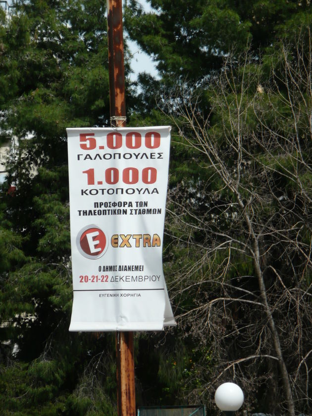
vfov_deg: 7.1
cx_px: 156
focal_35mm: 280
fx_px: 3365
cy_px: 208
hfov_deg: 5.3
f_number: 4.9
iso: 100
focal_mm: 46
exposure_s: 1/500
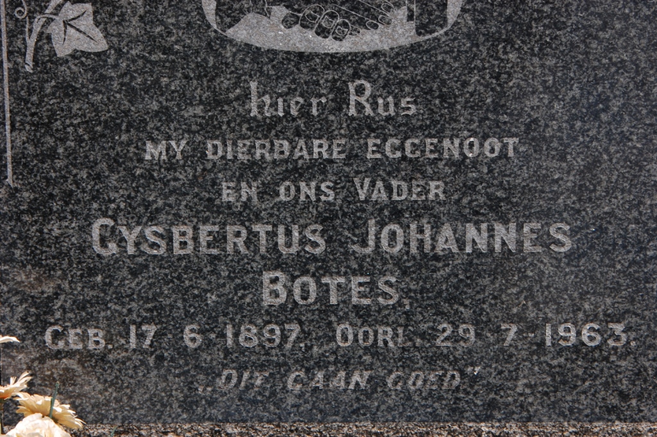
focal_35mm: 138
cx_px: 328
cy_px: 218
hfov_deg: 14.9
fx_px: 2516
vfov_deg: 9.9
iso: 400
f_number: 18
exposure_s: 1/160
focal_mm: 92
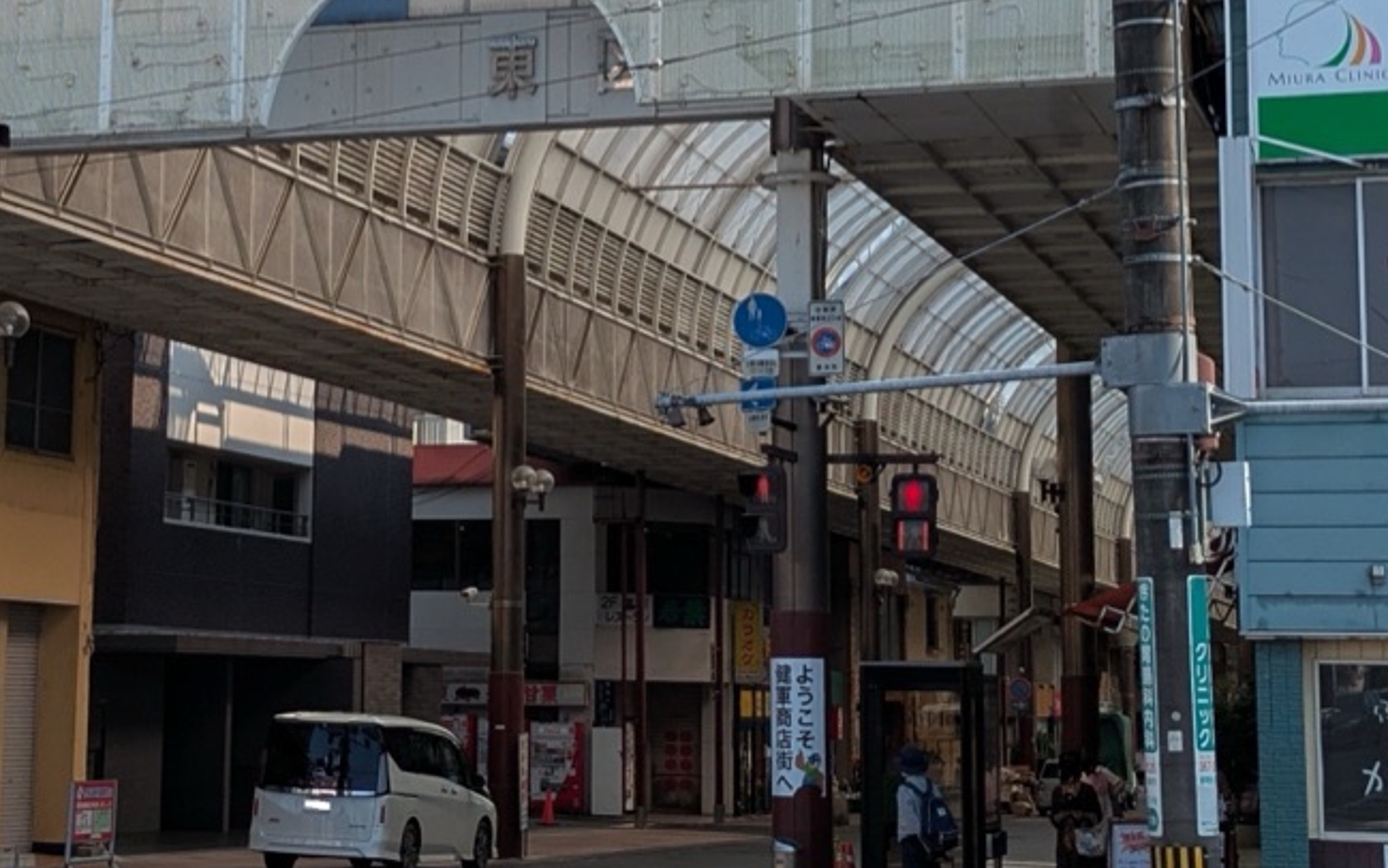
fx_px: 1854
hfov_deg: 40.5
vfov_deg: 25.4
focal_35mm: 49
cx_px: 456
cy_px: 57
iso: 43
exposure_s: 1/3378
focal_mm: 5.43
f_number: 1.89
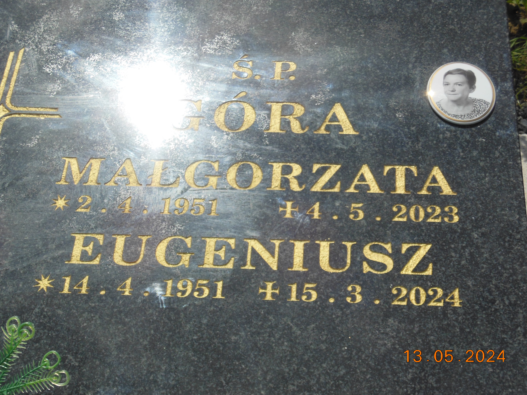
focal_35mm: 66
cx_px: 264
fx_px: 1005
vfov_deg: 22.3
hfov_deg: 29.4
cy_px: 198
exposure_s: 1/640
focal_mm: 11.7
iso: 125
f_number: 8.6
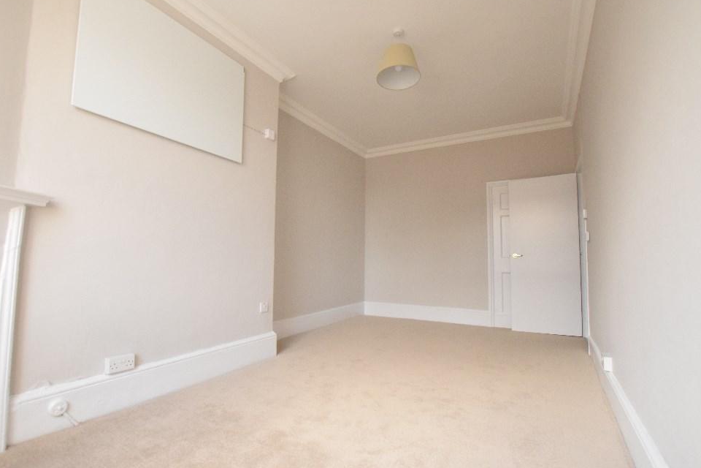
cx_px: 344
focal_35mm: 16
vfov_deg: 73.7
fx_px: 312
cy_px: 239
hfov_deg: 96.7
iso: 3200
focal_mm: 10
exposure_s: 1/320
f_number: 6.3
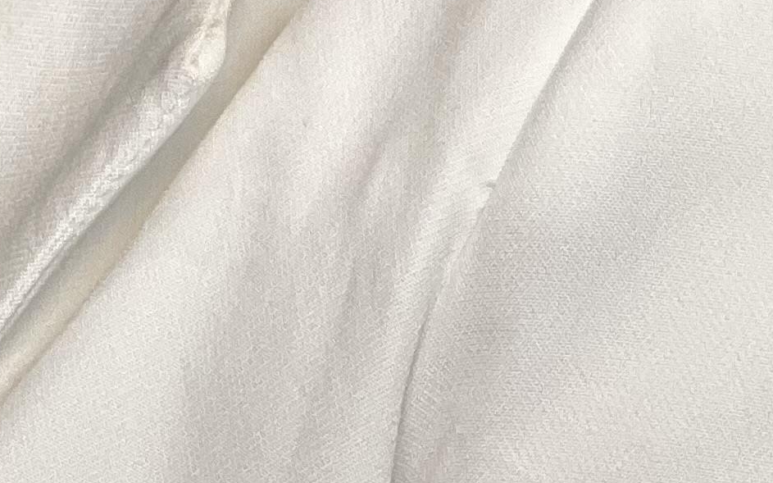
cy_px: -931
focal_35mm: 349
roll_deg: -0.6
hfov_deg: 6.0
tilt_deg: -3.8
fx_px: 7351
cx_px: 453
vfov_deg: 3.7
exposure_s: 1/100
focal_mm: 9
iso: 80
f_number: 2.8
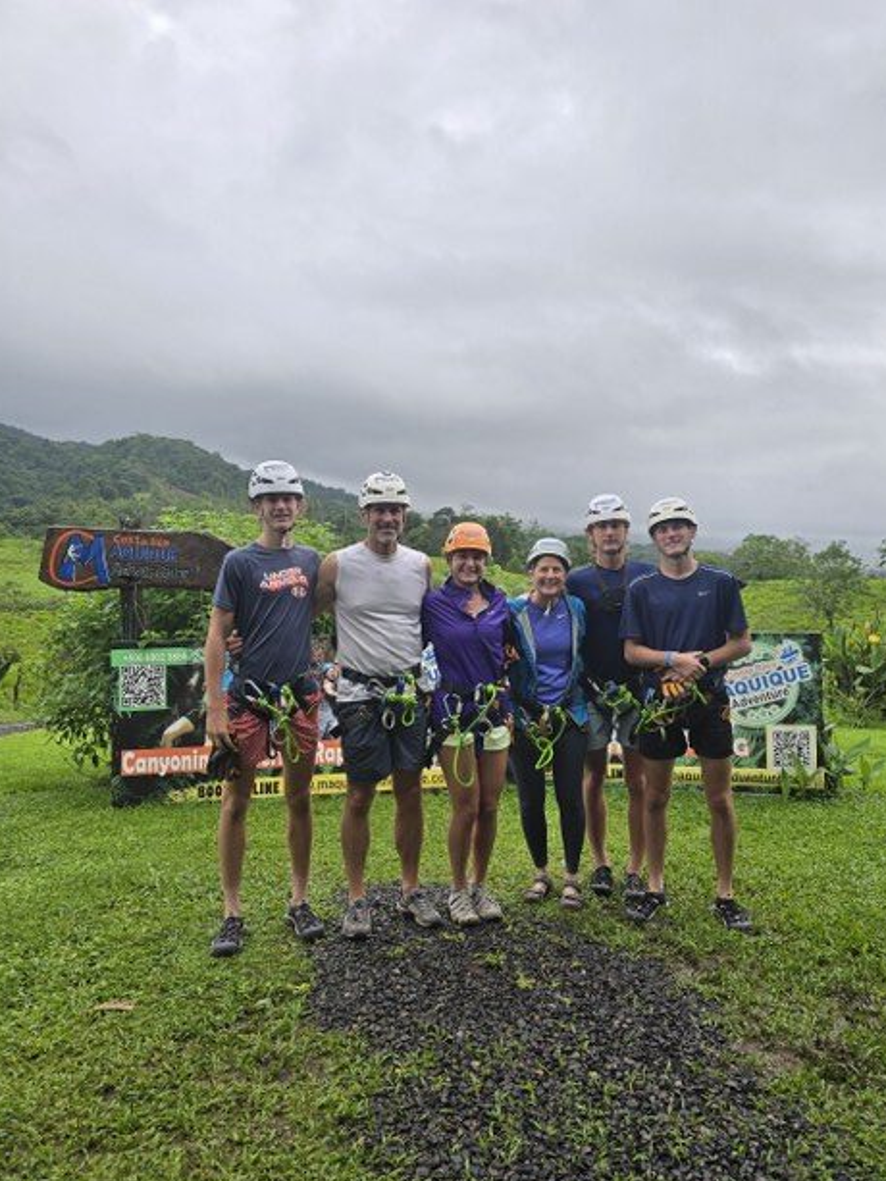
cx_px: 449
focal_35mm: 24
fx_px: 819
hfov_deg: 56.8
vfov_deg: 71.6
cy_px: 615
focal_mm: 6.3
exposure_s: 1/180
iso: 12
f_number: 1.7
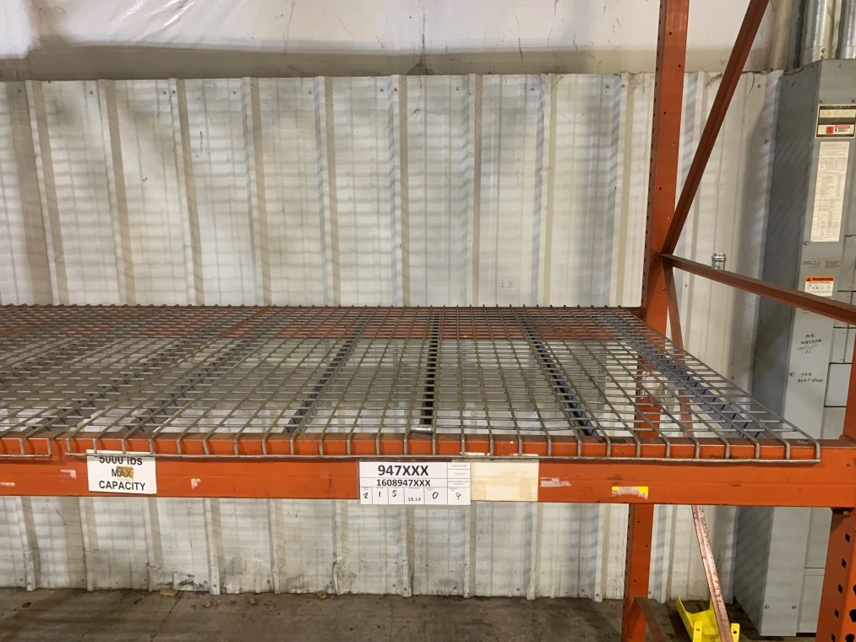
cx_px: 428
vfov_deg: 53.1
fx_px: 643
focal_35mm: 26
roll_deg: +0.2
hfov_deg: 67.3
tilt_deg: -10.3
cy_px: 321
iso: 320
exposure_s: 1/60
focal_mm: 4.25
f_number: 1.8
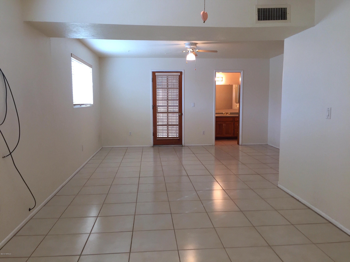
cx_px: 175
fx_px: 293
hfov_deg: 61.7
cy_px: 131
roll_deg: +0.1
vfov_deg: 48.2
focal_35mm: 29
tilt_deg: -5.8
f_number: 2.2
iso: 80
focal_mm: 4.15
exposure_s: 1/30
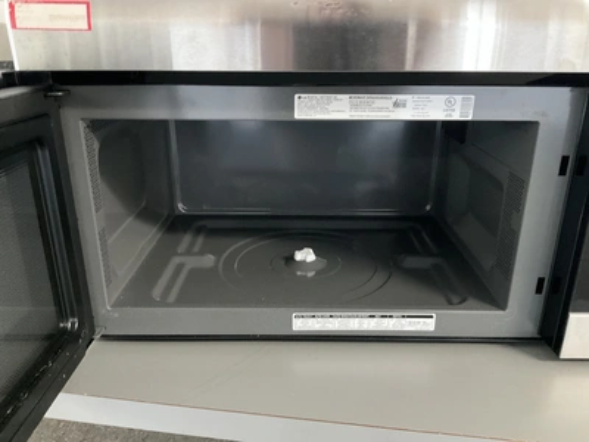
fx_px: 493
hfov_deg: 61.7
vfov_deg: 48.2
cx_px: 294
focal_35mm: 29
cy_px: 221
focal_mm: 3
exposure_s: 1/30
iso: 500
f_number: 1.8
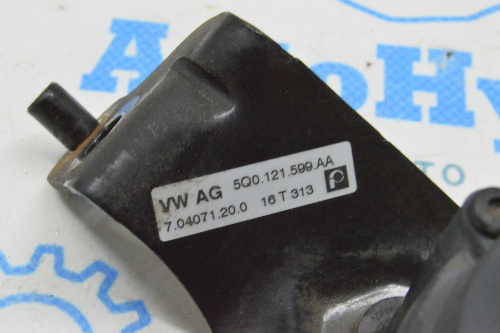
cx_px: 250
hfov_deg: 24.6
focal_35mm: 82
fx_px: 1145
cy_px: 166
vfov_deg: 16.5
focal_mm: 55
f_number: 20
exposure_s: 1/15
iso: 6400
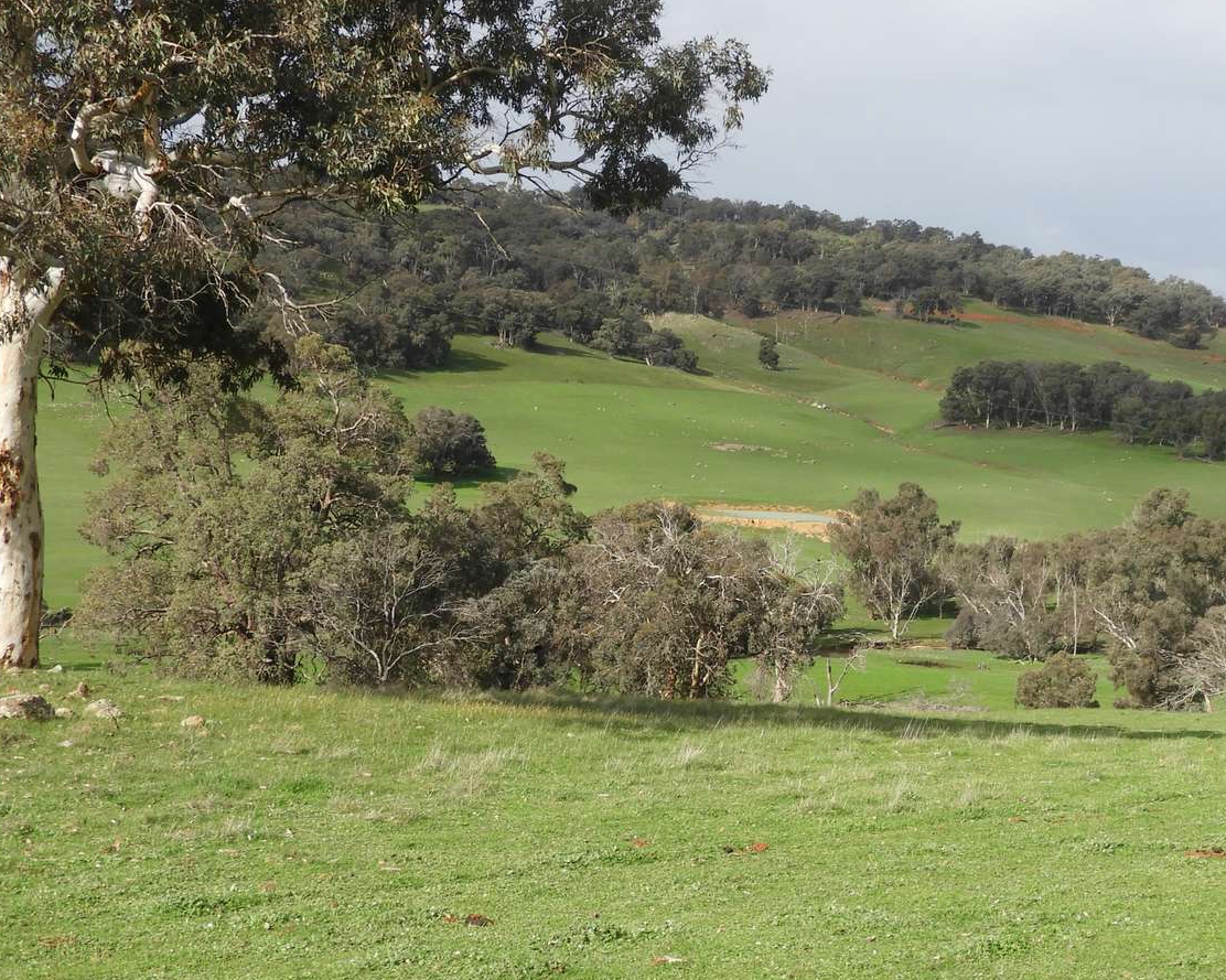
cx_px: 849
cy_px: 614
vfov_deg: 25.7
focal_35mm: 59
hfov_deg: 31.6
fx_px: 2140
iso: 100
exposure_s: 1/800
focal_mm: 6.3
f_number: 3.8
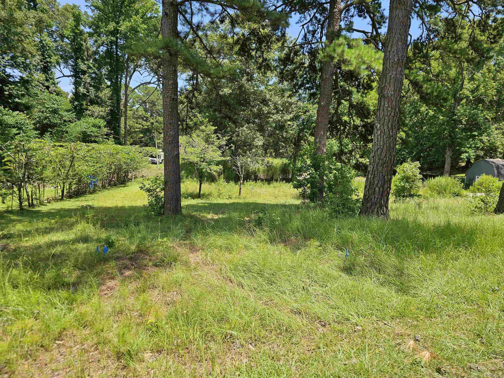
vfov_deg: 58.9
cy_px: 189
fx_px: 335
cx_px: 252
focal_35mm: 23
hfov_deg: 73.9
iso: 10
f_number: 1.7
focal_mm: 6.3
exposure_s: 1/405
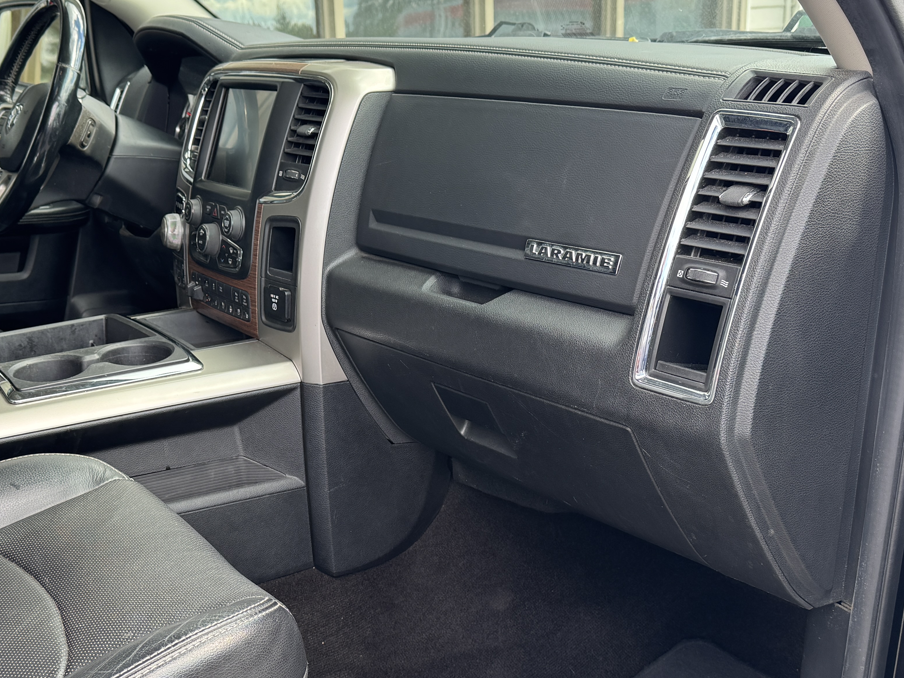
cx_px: 361
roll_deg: +2.4
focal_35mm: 44
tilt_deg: -19.4
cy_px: 419
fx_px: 1149
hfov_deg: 42.7
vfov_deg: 32.7
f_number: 1.78
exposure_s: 1/155
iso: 80
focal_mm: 6.76
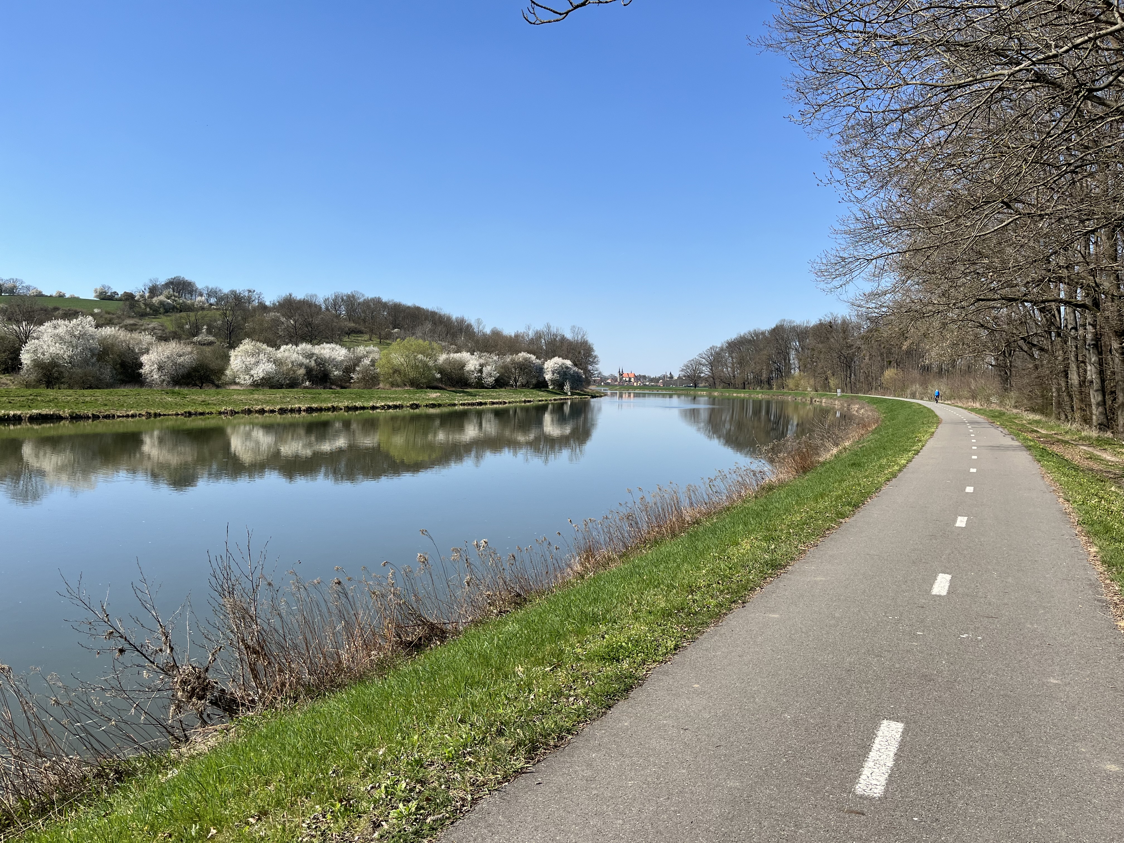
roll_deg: -1.5
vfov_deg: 53.1
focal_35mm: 26
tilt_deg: -5.6
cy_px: 422
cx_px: 562
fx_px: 844
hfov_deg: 67.3
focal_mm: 5.1
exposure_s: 1/3311
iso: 50
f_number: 1.6
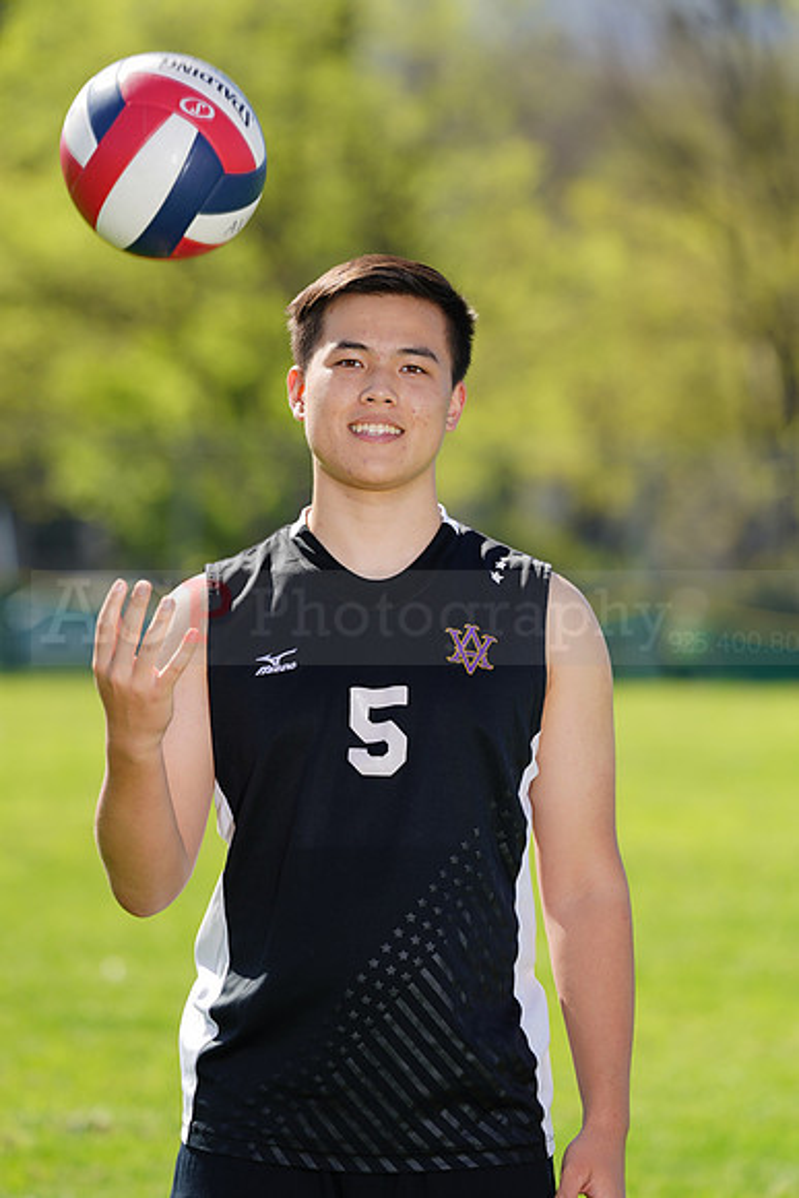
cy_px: 599
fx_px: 9582
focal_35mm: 288
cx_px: 400
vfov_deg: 7.2
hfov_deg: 4.8
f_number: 6.3
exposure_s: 1/200
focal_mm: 288
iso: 64
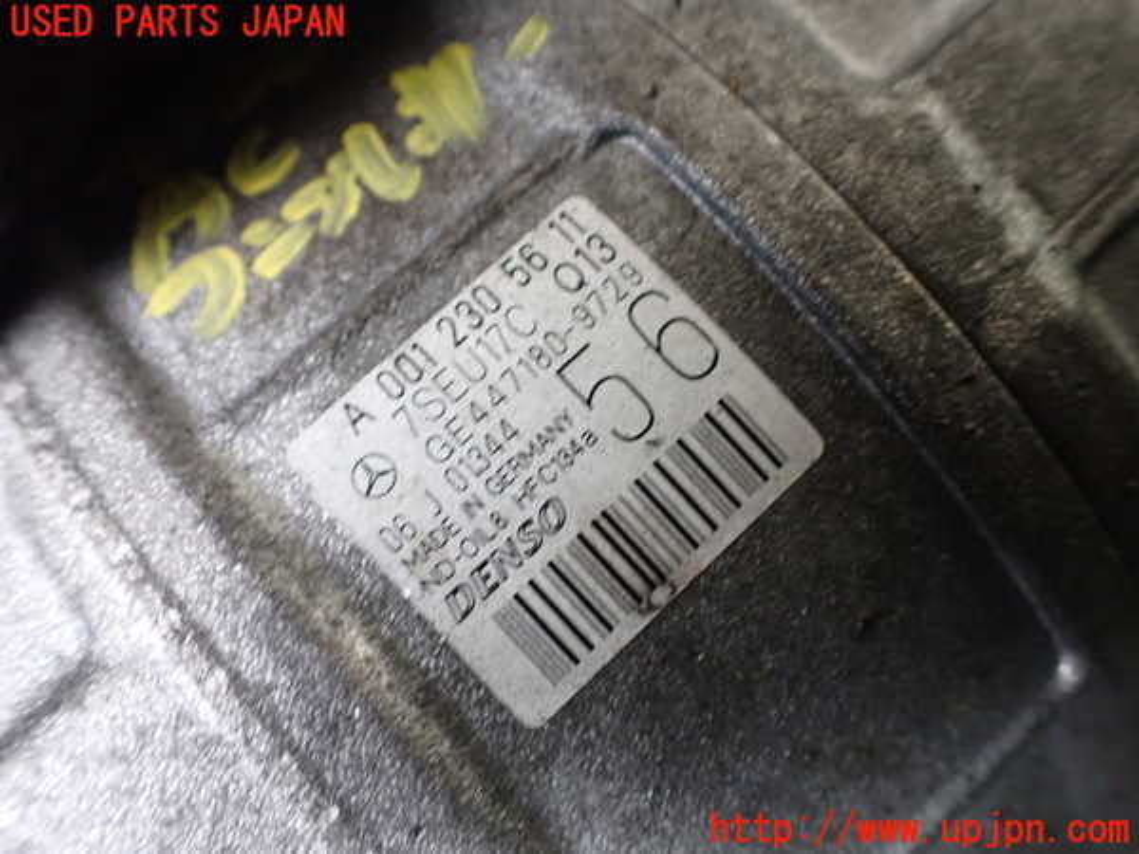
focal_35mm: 30
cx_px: 570
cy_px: 427
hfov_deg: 60.0
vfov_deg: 46.8
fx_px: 987
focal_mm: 5.4
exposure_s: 1/60
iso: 800
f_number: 2.3
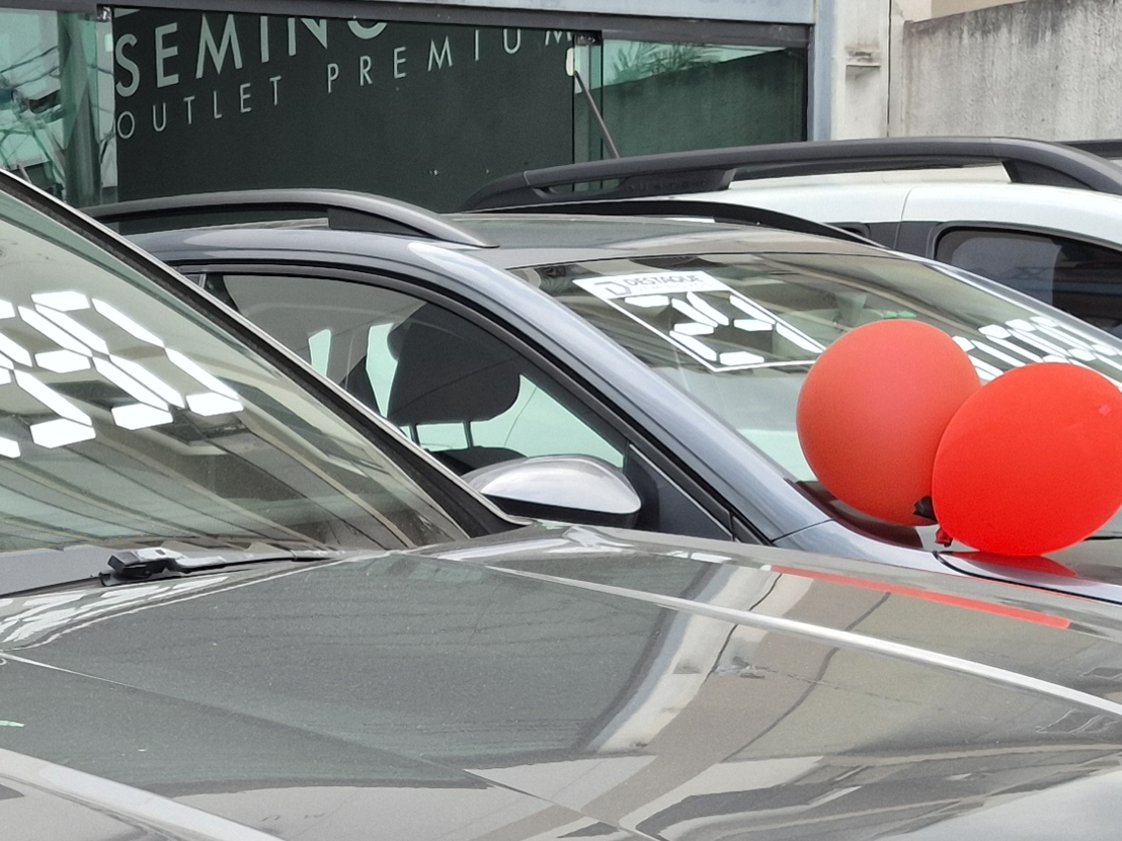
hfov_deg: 22.3
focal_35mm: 83
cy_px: 1185
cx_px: -102
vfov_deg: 16.5
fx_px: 2690
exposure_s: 1/382
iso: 25
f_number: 1.8
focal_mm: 5.4
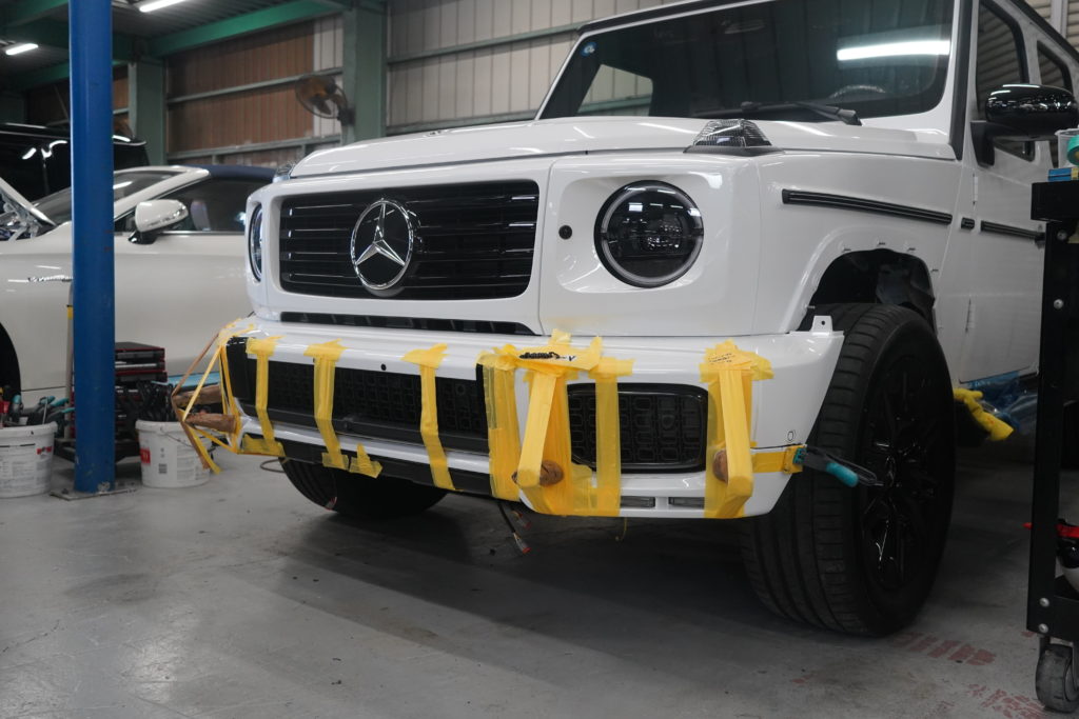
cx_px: 540
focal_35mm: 34
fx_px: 1019
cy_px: 360
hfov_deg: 55.8
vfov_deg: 38.9
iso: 3200
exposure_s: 1/160
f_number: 4.5
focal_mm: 34
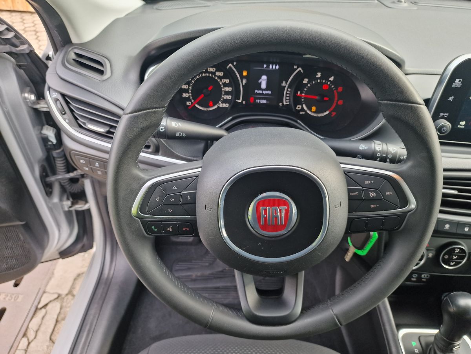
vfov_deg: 58.9
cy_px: 177
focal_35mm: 23
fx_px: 313
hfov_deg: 73.9
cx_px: 236
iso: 64
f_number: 1.8
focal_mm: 6.4
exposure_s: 1/100
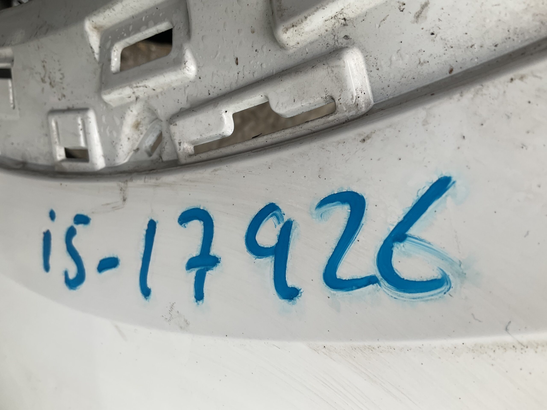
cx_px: 274
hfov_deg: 61.7
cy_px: 205
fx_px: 458
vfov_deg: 48.2
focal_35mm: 29
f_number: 1.8
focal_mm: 3
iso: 16
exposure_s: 1/127
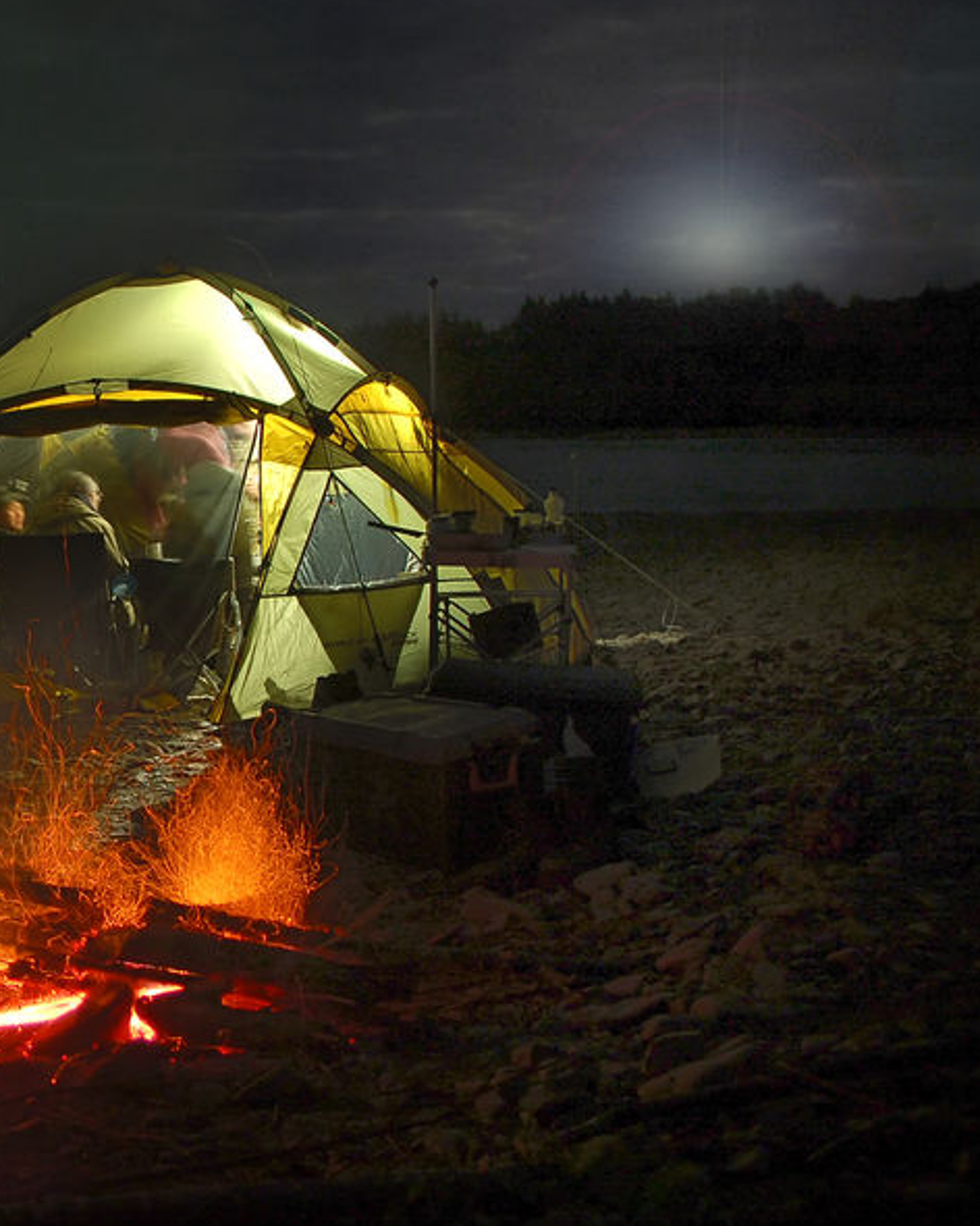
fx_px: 2175
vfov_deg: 31.5
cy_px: 610
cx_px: 77
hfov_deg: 24.6
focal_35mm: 60
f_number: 5
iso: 200
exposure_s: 10
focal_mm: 28
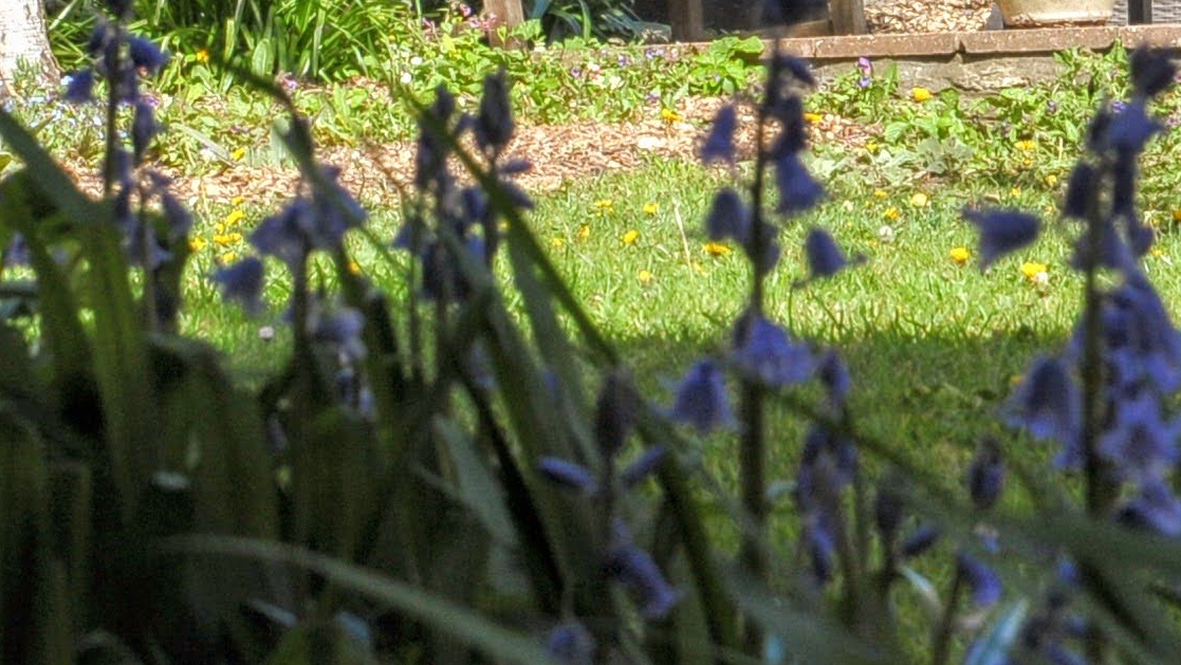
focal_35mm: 216
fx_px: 6766
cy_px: -149
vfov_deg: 5.6
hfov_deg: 10.0
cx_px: 723
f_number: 13
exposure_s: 1/640
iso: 800
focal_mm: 55
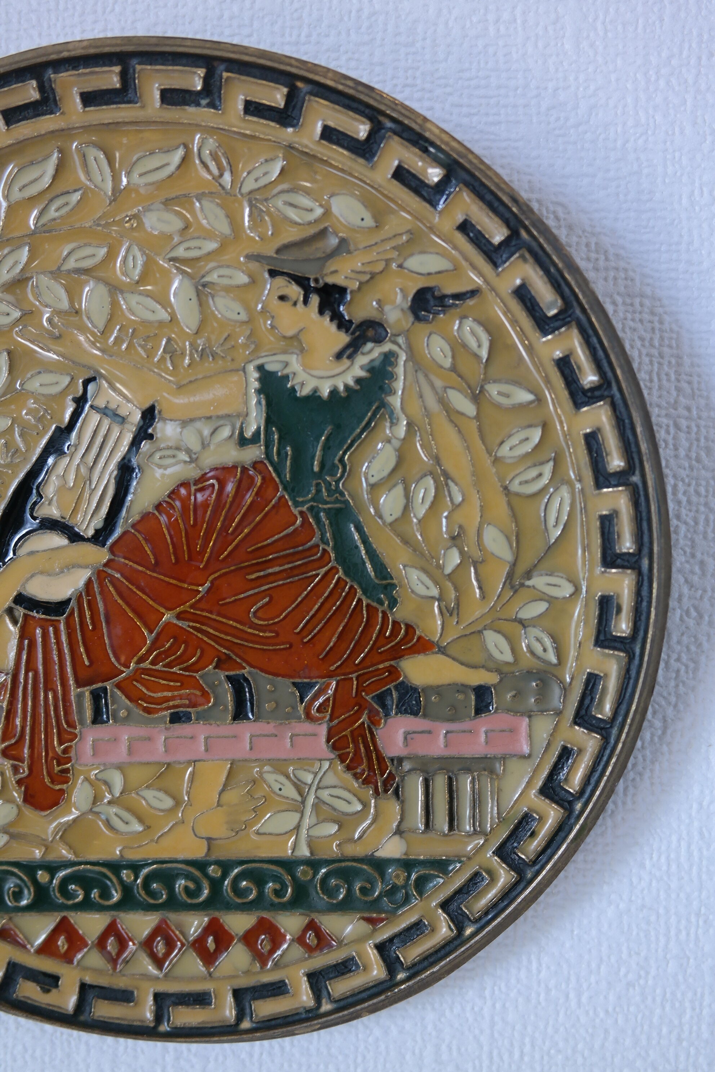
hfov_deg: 33.4
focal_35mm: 40
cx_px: 358
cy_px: 536
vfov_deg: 48.5
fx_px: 1192
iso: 800
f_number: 4
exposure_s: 1/50
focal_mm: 26
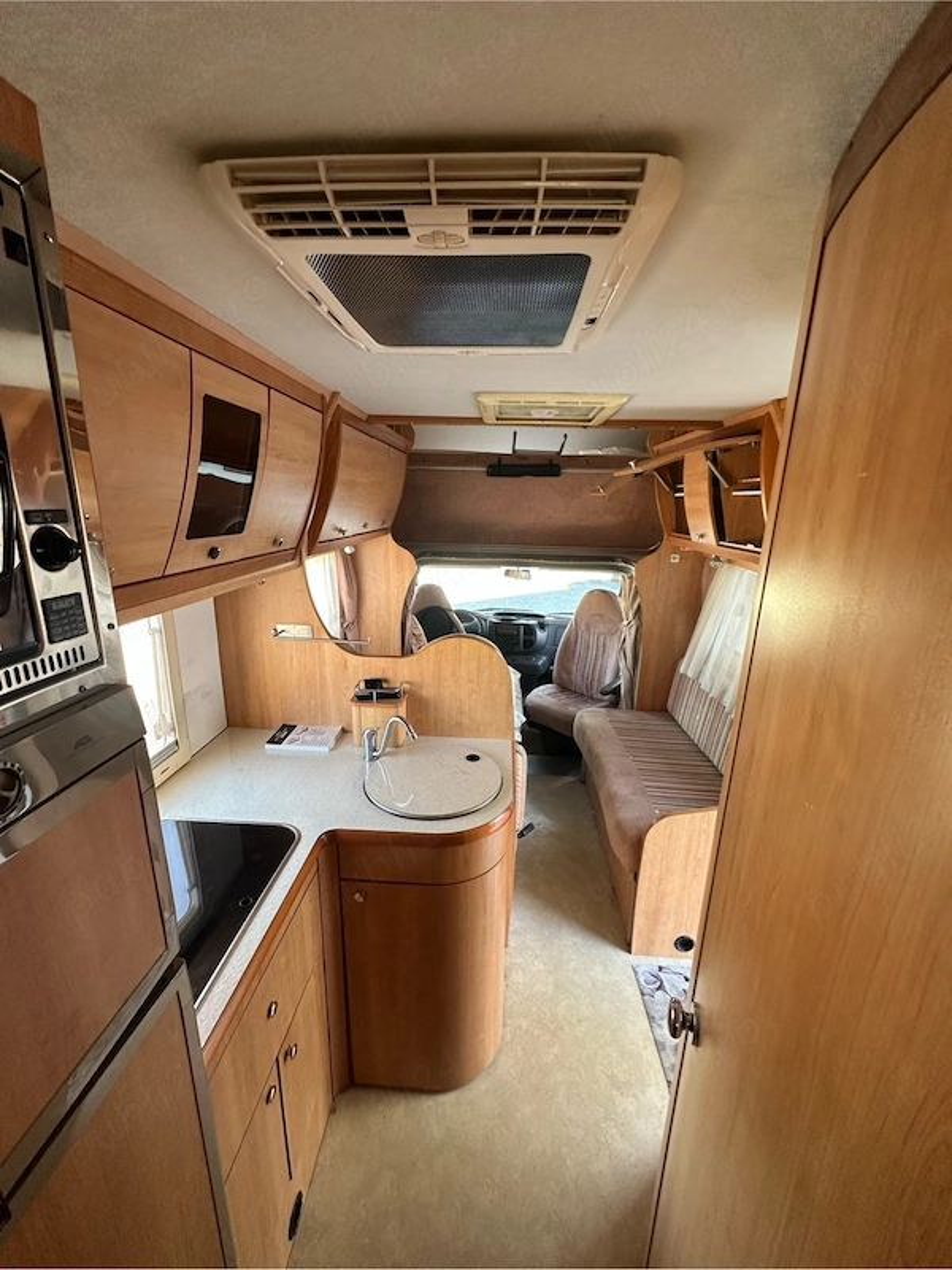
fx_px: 513
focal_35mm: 14
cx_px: 476
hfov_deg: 85.7
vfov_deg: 102.1
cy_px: 635
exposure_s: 1/99
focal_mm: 2.22
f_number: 2.2
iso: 200
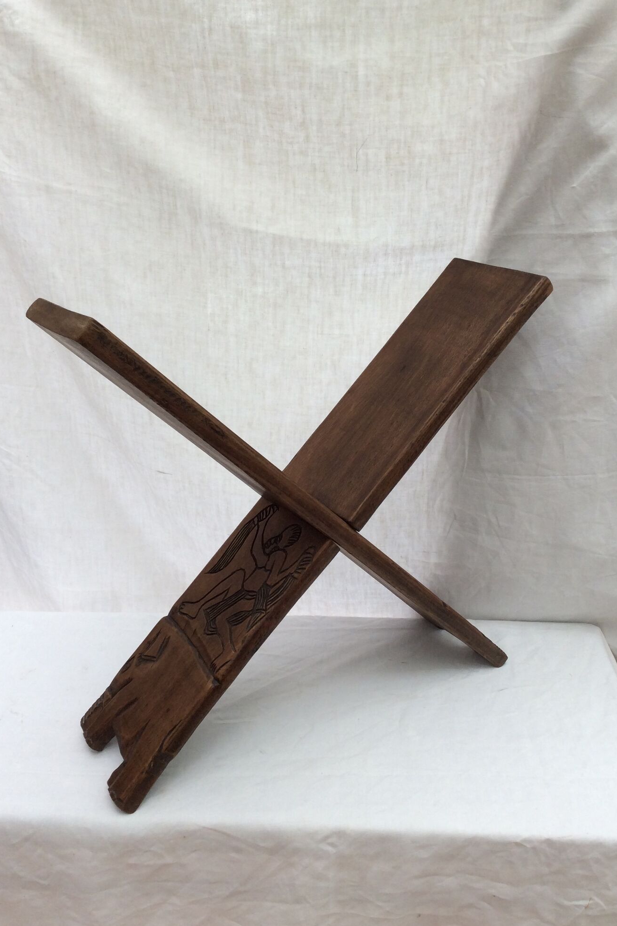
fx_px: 874
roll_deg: +0.4
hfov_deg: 38.9
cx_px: 322
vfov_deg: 55.8
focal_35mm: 34
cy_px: 465
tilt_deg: -20.3
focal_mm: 3.3
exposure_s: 1/152
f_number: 2.4
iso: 32
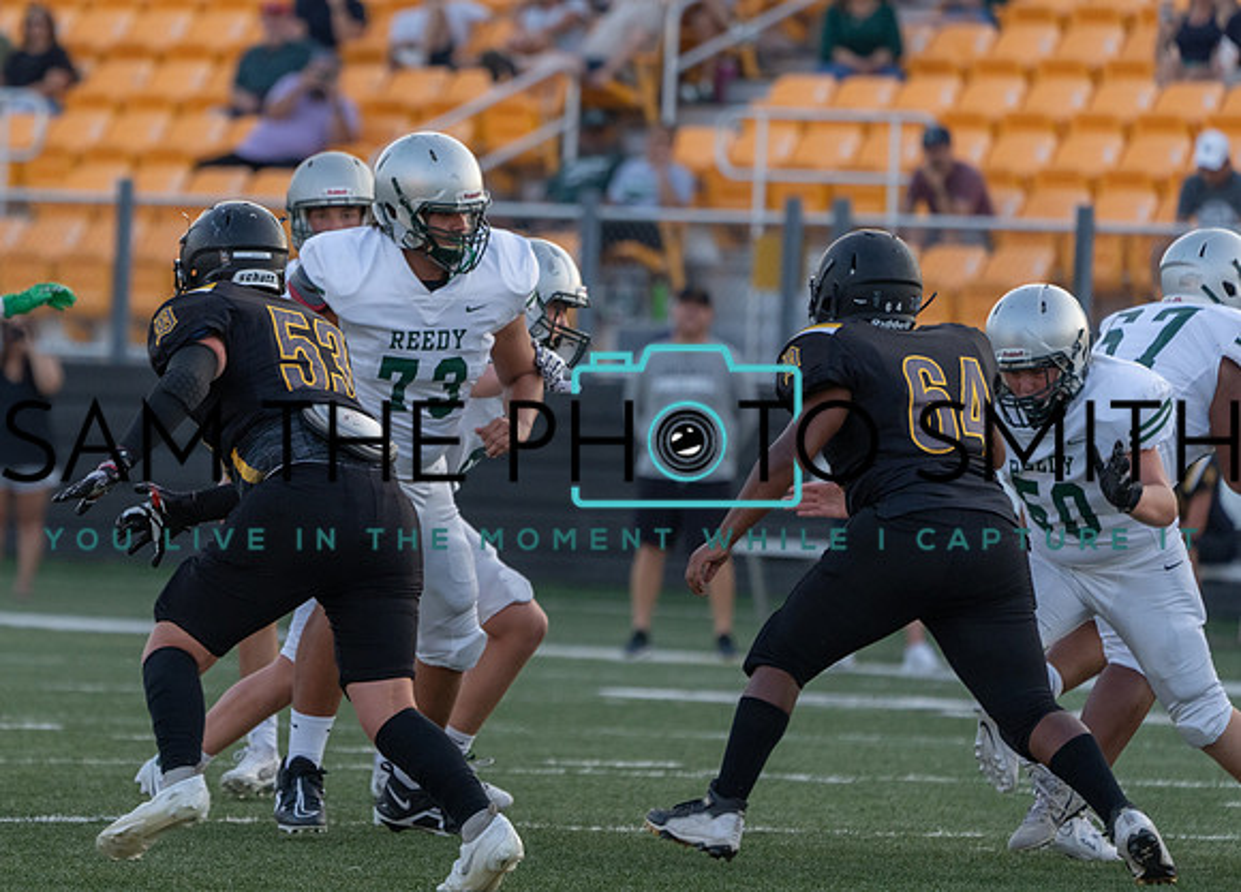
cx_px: 360
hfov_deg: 4.7
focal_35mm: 432
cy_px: 444
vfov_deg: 3.3
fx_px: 15262
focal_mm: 312
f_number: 5.6
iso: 1000
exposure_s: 1/1000
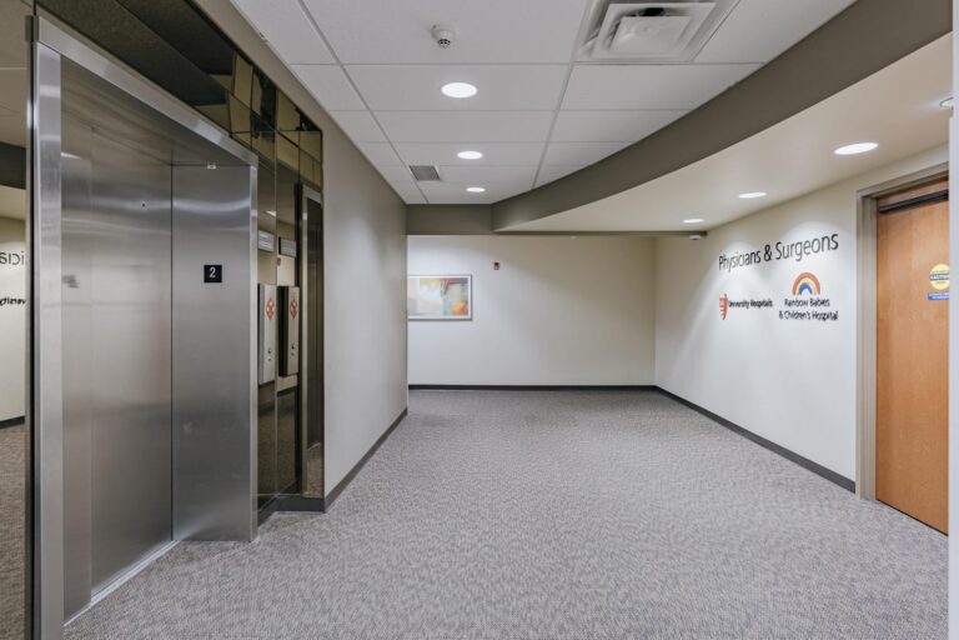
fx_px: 479
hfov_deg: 90.0
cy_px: 320
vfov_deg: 67.4
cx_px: 480
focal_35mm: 18
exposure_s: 1/5
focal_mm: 18
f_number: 9
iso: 400
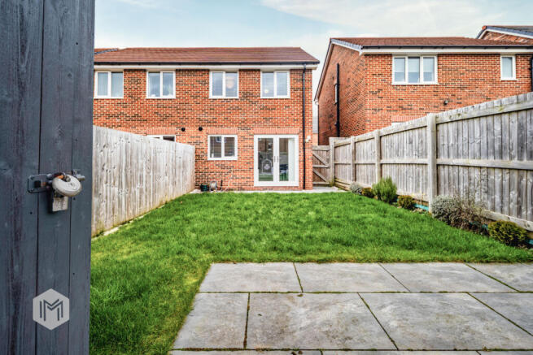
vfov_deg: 77.4
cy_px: 178
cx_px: 266
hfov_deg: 100.4
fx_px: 222
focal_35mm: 15
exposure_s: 1/100
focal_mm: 15
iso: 160
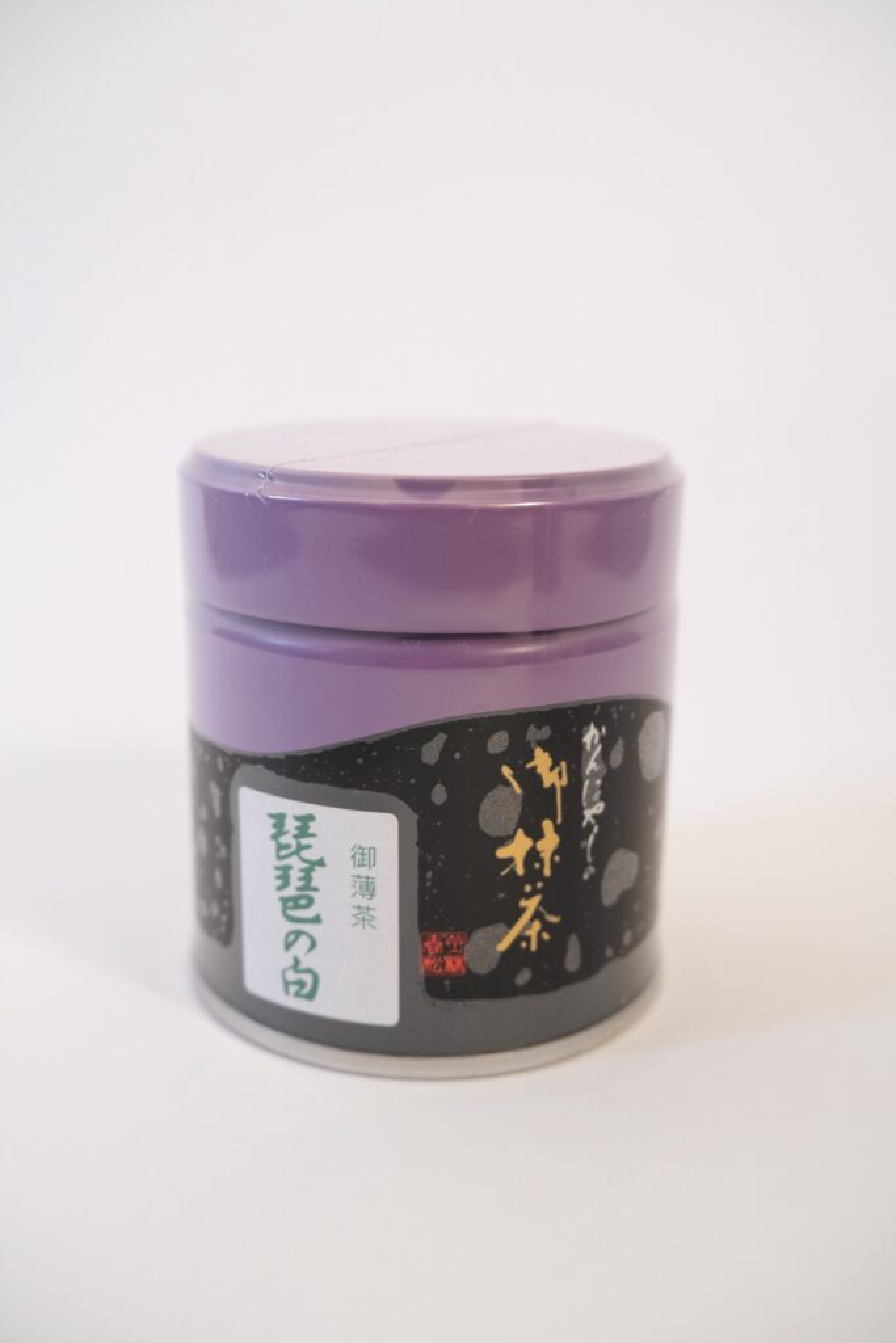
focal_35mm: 37
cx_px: 448
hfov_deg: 36.0
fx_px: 1381
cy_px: 672
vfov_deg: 51.9
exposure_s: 1/125
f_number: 4.4
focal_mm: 24.9
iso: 2000
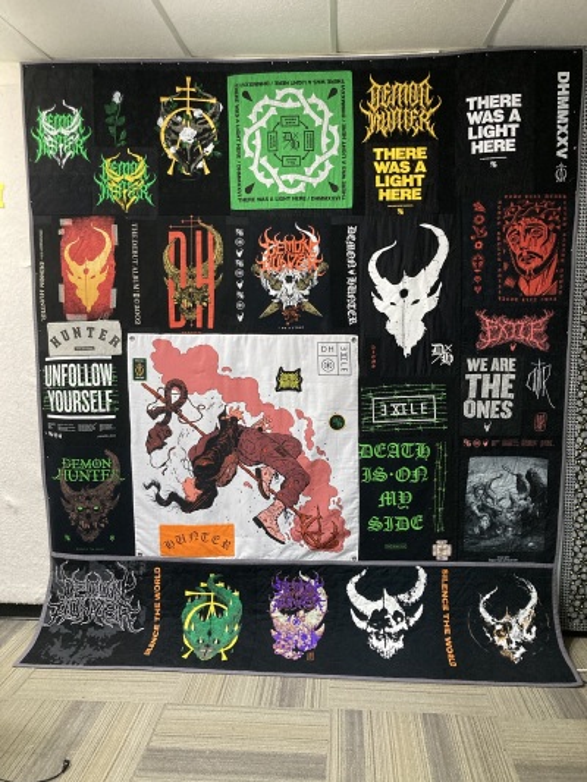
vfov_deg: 63.4
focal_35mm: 28
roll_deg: -1.2
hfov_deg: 49.8
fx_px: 633
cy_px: 391
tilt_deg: -8.2
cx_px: 294
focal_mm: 3.99
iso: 320
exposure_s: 1/60
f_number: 1.8
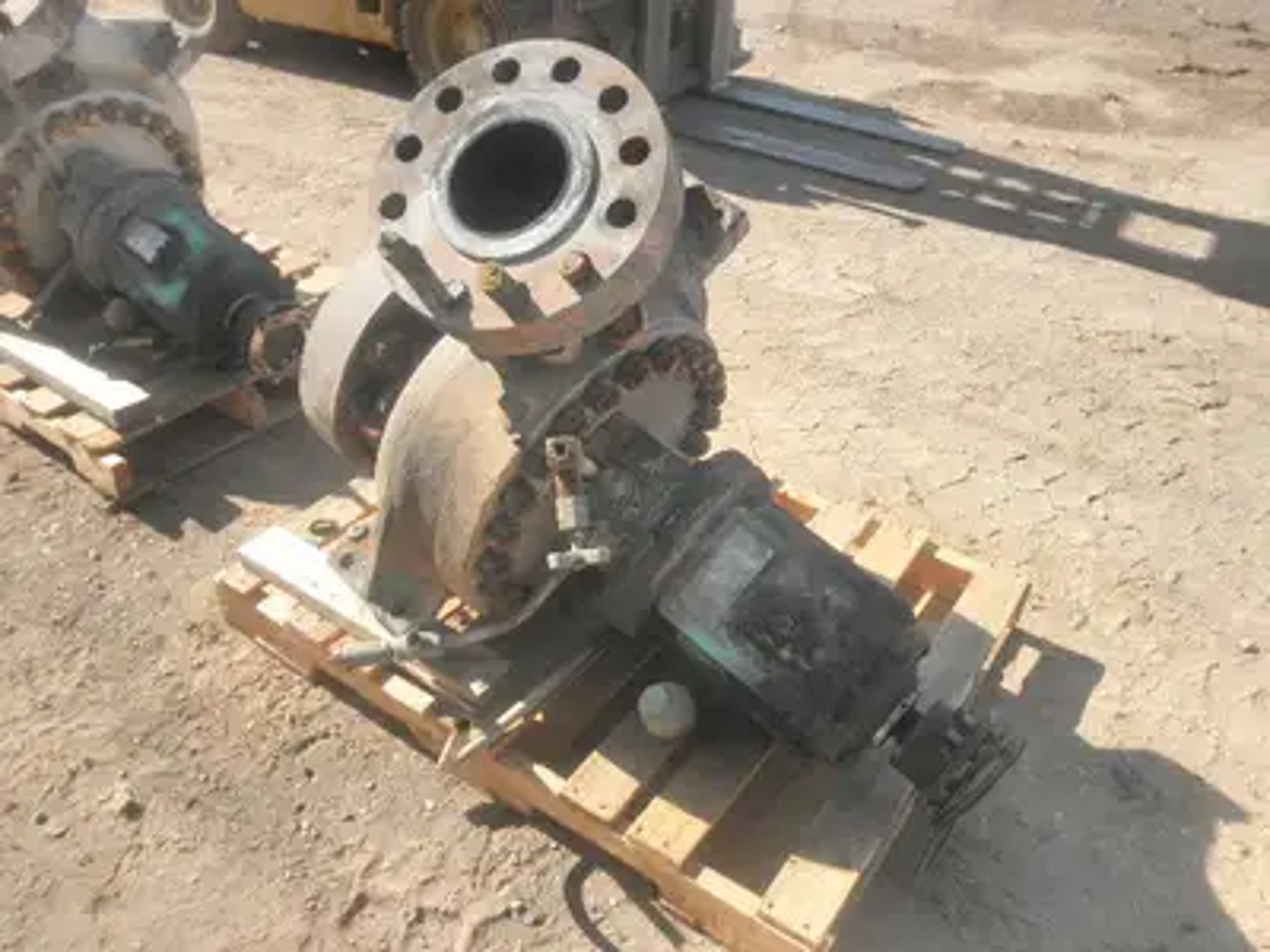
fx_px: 1027
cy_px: 476
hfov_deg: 63.4
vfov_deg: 49.7
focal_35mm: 28
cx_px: 635
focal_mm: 5
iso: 64
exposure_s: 1/60
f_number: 8.5
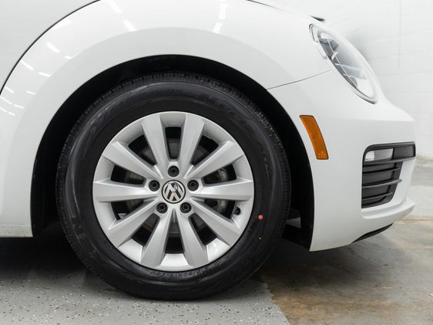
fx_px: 575
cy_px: 162
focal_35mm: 46
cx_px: 203
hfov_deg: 41.2
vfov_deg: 31.5
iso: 250
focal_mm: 28
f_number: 3.2
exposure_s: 1/40
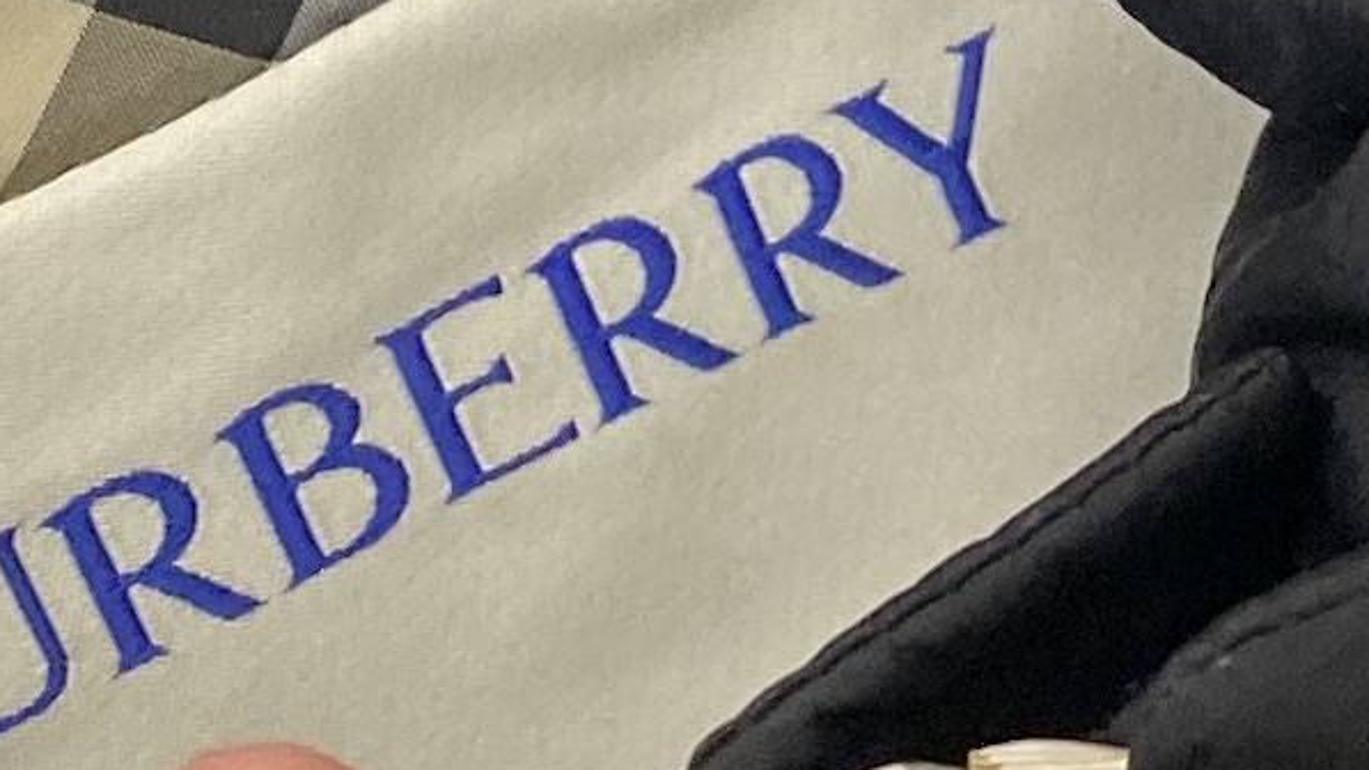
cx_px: 1133
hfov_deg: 29.0
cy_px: 1503
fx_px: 2578
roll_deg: +20.0
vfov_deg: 14.4
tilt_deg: -14.4
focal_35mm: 71
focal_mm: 4.25
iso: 100
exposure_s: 1/121
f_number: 1.8
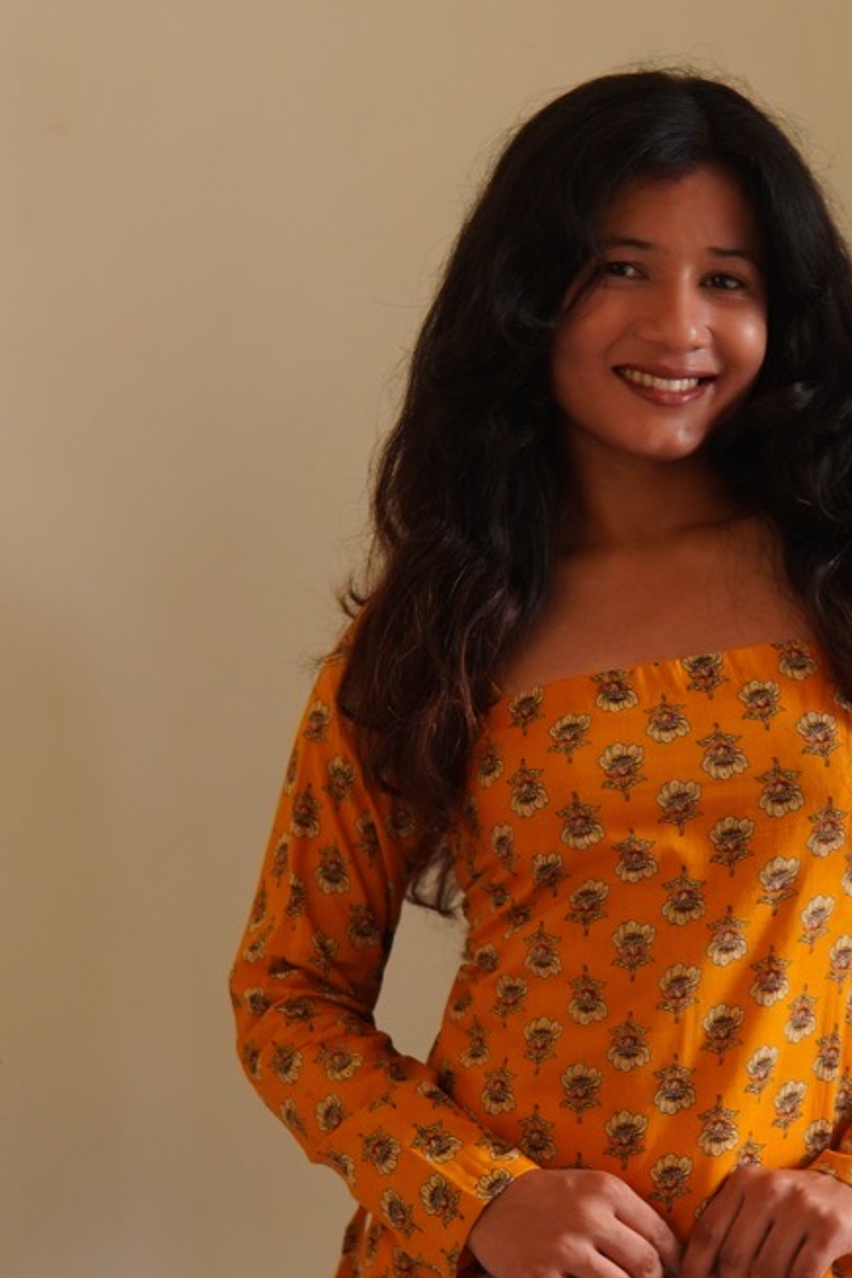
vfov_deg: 23.0
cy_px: 829
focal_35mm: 88
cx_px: 614
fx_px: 3122
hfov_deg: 15.5
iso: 400
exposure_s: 1/30
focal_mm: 30
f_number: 2.5
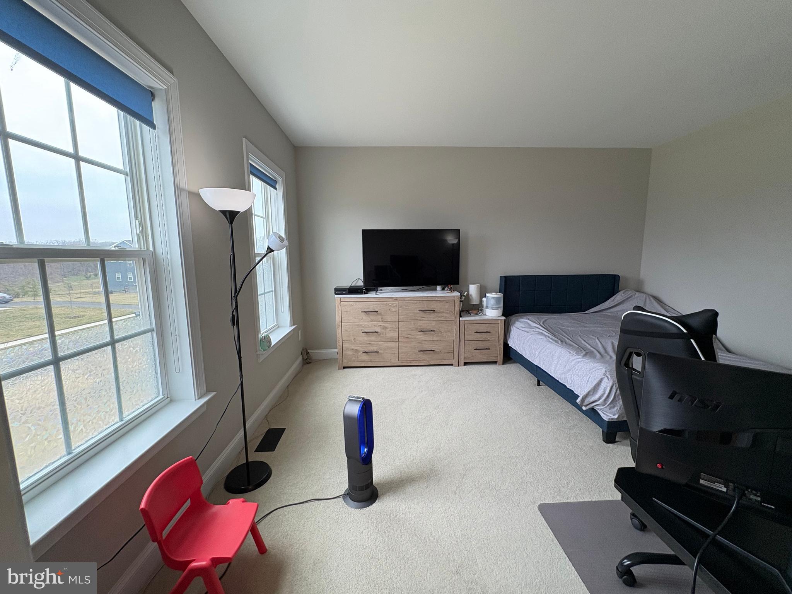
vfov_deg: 85.7
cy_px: 297
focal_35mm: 14
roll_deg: +0.9
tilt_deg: -8.2
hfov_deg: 102.1
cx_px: 396
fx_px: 320
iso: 160
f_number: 2.2
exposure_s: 1/125
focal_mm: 2.22
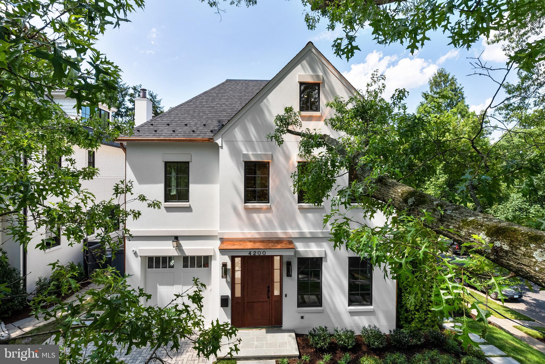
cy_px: 182
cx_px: 272
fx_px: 250
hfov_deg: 95.0
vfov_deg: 72.1
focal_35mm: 16
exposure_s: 1/500
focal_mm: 16.5
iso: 200
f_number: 8
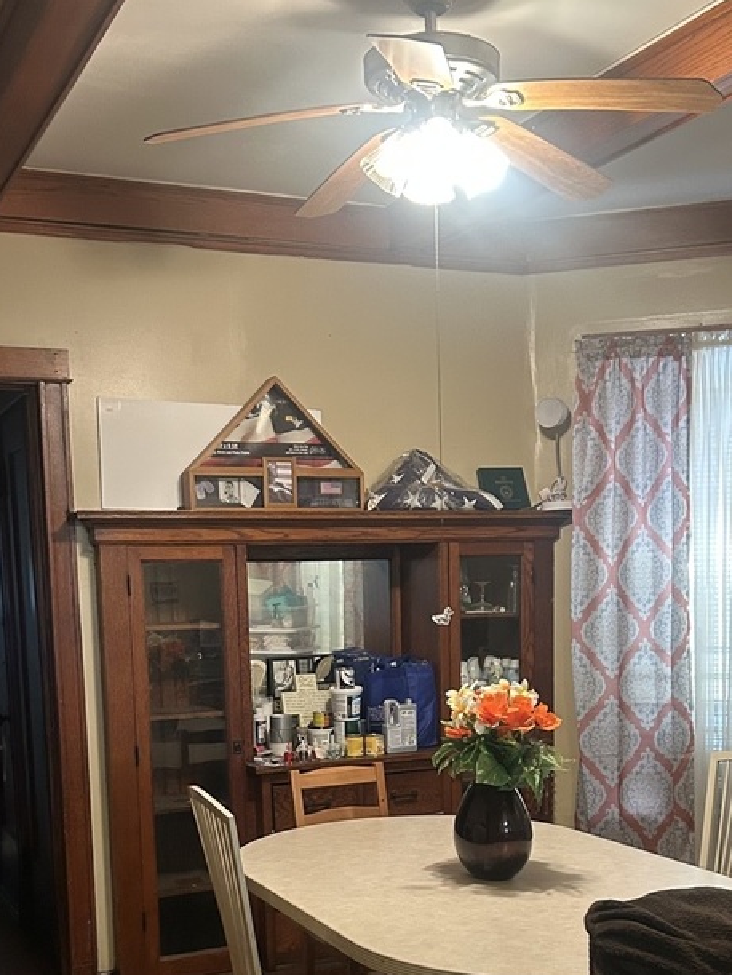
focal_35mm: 46
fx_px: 1296
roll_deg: +0.2
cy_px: 732
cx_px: 428
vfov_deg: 40.1
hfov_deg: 31.5
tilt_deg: -7.1
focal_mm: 5.7
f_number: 1.5
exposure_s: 1/40
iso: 400
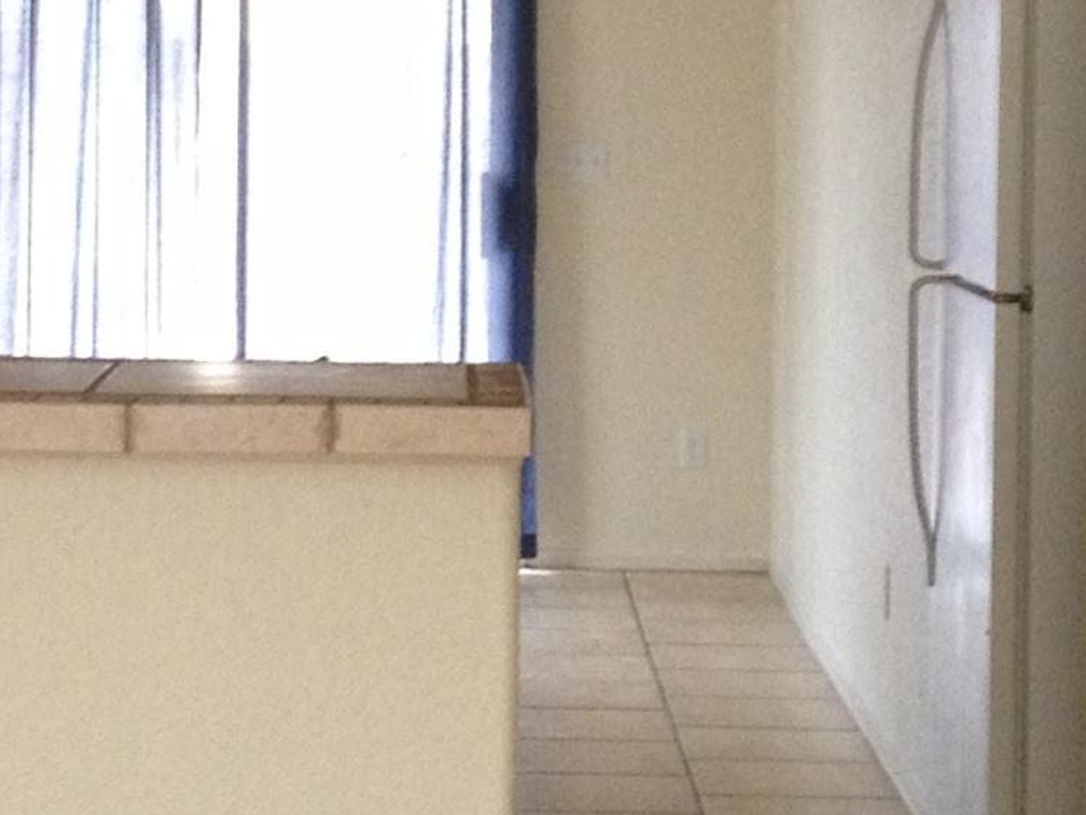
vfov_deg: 10.4
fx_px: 4424
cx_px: 389
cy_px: 26
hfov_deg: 14.0
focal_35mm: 141
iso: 160
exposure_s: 1/20
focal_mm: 4.28
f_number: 2.4
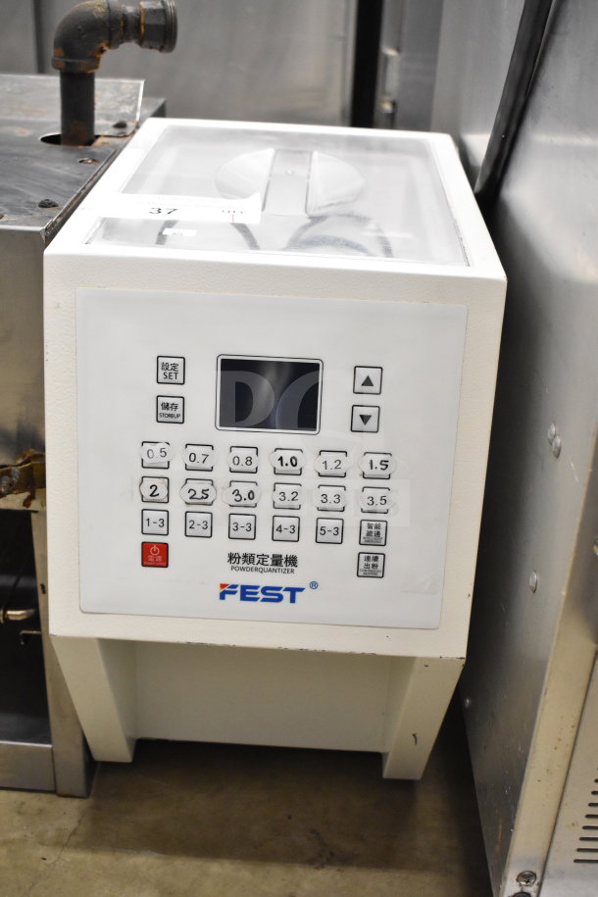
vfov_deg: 45.0
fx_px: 1084
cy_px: 448
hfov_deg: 30.8
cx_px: 299
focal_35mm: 44
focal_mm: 29
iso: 3600
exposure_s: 1/50
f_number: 4.2
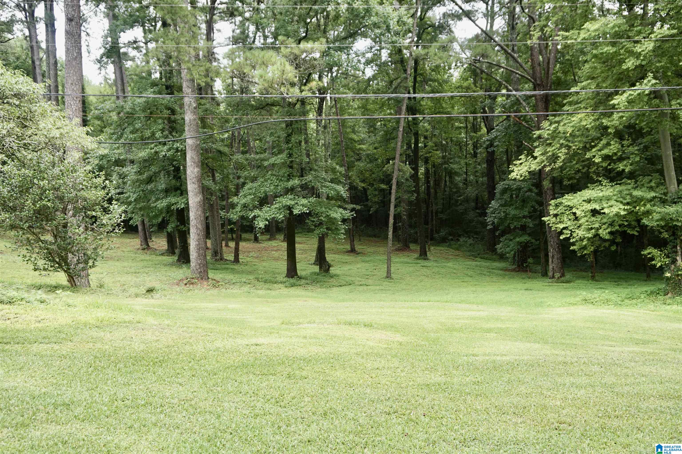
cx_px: 341
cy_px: 227
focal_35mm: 30
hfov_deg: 62.0
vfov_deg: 43.6
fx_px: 568
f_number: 5
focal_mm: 20
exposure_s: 1/80
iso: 100
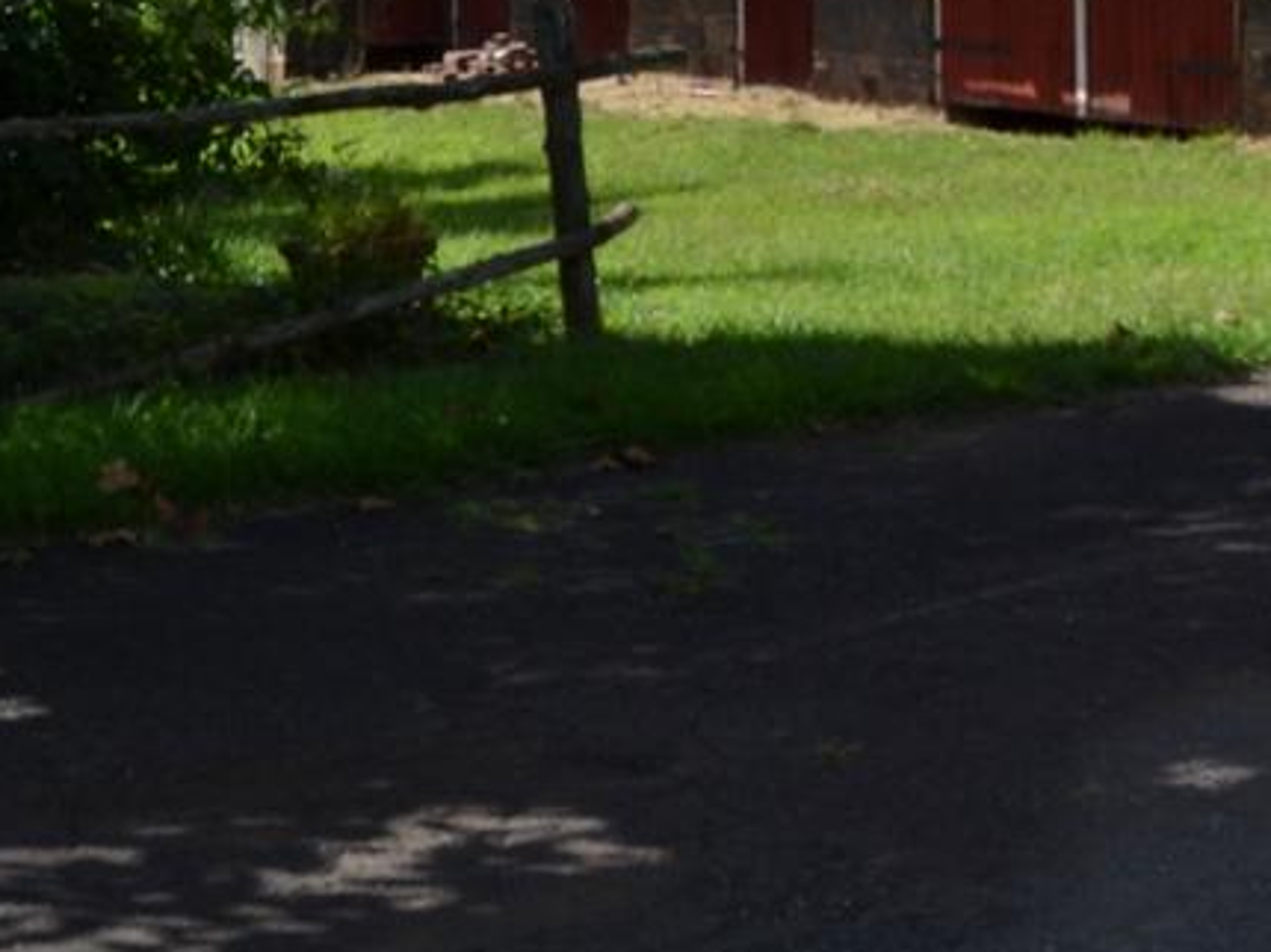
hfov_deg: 20.6
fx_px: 3193
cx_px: 1626
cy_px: -257
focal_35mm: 87
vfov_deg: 16.1
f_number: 7.1
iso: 100
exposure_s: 1/200
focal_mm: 18
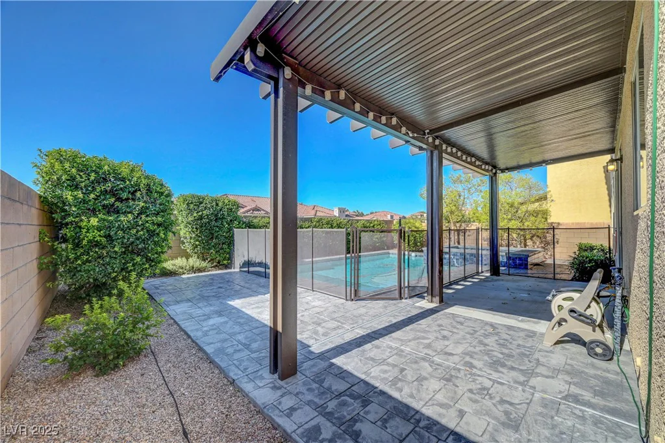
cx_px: 332
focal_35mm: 14
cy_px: 222
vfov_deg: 81.1
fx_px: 258
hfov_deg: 104.3
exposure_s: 1/160
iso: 400
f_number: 9
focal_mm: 14
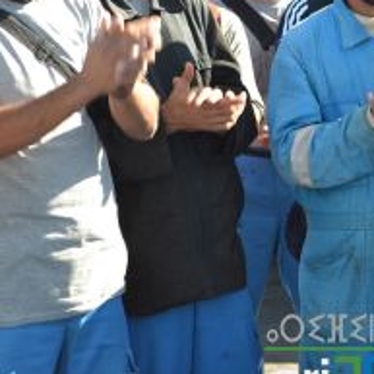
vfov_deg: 9.4
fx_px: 2274
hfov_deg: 9.3
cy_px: 93
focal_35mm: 186
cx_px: 419
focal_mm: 44
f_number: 5.6
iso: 100
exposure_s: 1/125
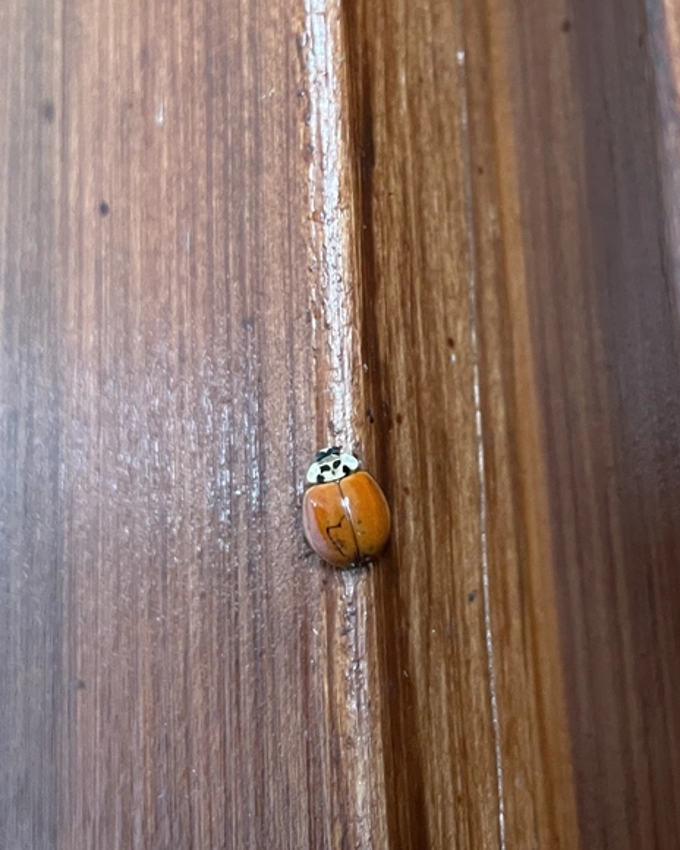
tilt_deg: +13.3
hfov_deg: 51.5
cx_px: 340
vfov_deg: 62.2
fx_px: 704
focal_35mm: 28
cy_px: 437
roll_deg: +4.5
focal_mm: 4.2
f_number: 1.6
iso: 320
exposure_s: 1/60
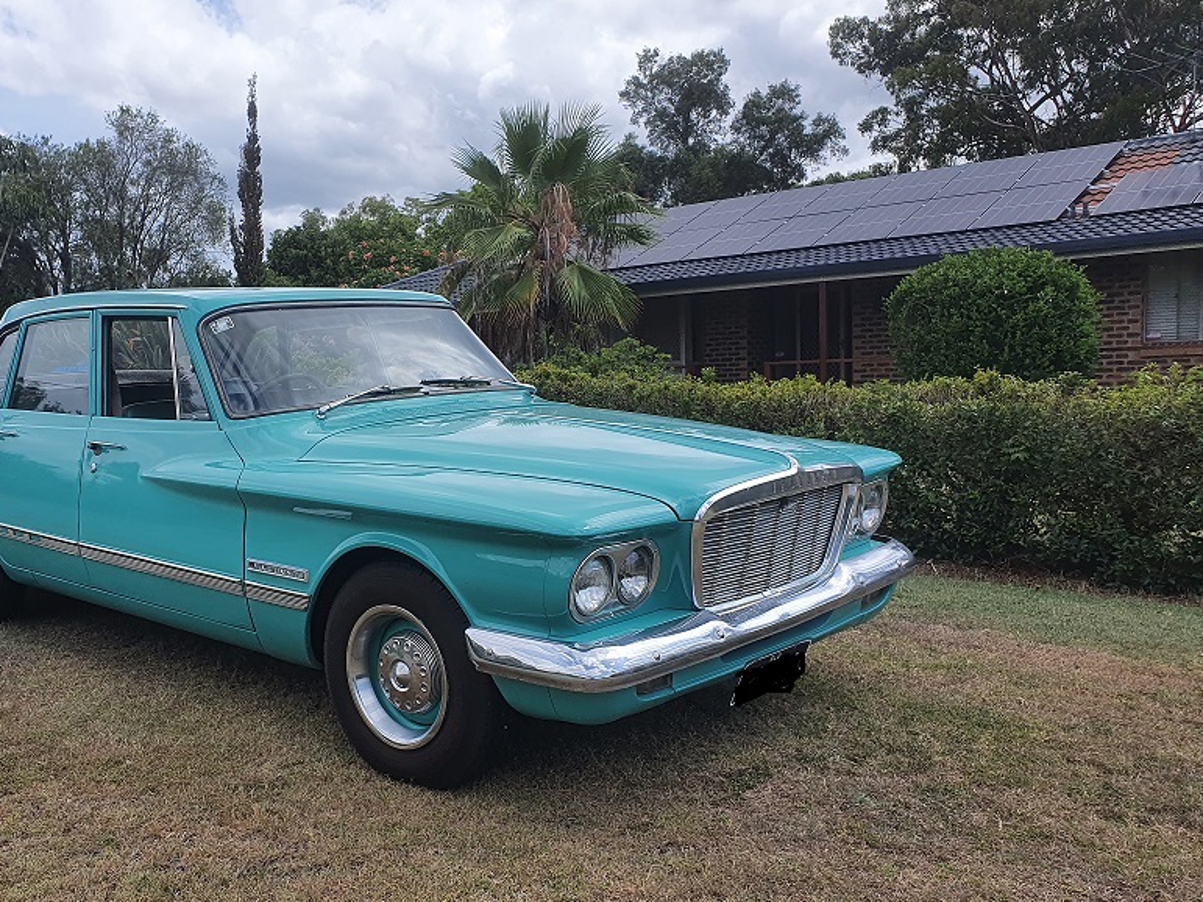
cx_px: 423
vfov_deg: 41.7
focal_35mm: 34
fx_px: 1181
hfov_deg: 53.1
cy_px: 504
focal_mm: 4.32
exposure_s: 1/1900
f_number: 2.4
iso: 50
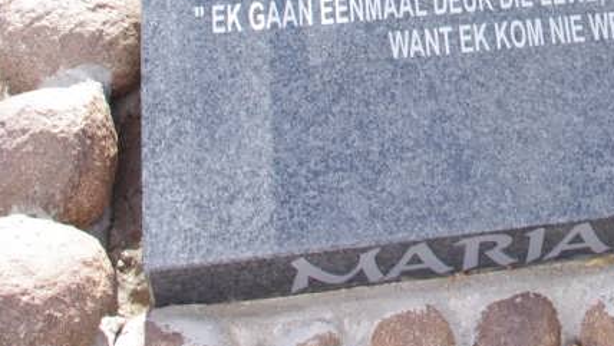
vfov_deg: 12.9
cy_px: -209
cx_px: 643
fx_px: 1433
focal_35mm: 88
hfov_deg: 23.0
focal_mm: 20
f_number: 11
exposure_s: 1/125
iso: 800
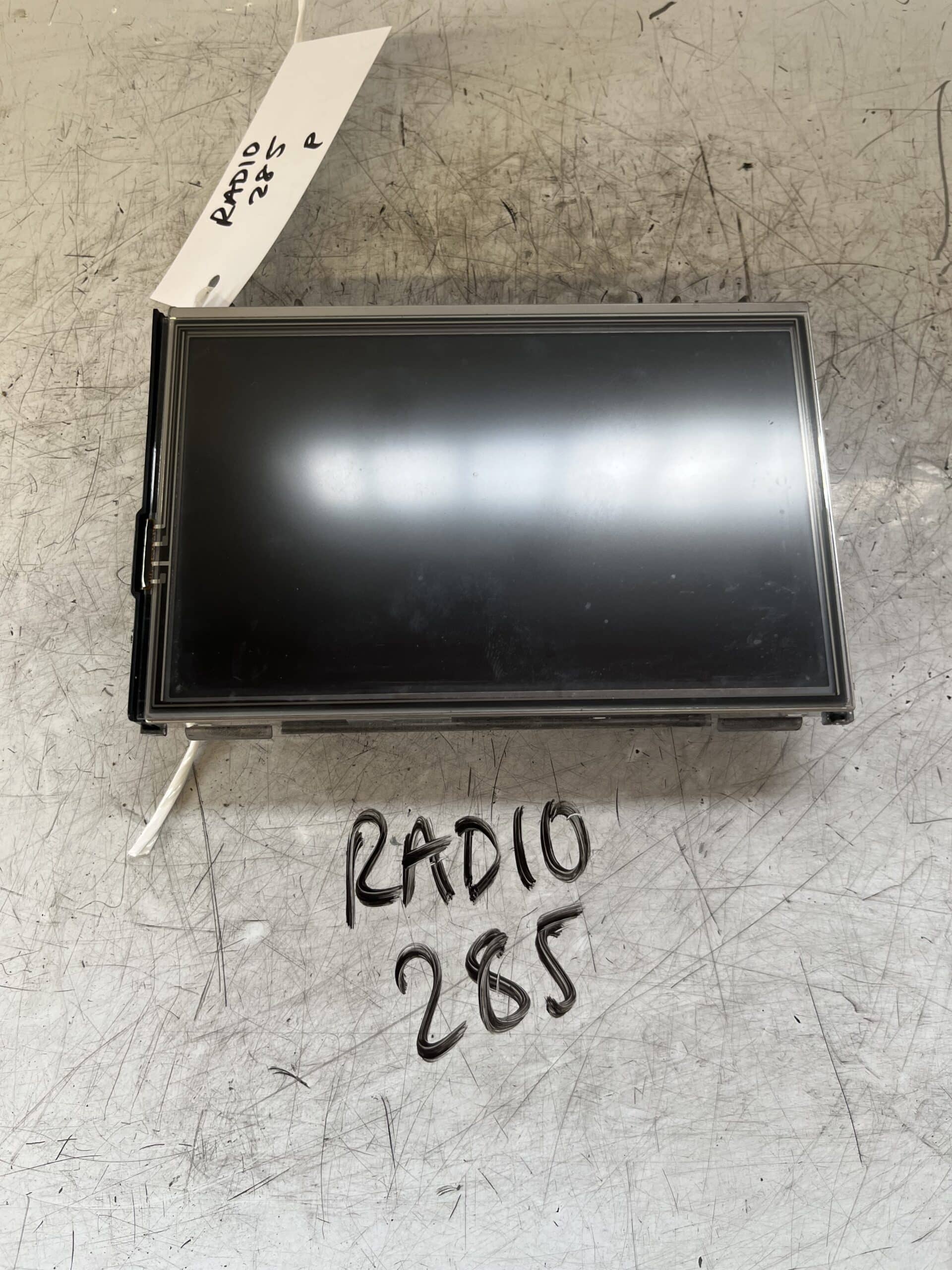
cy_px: 635
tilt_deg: -75.1
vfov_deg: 67.3
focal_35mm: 26
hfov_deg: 53.1
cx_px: 476
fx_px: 953
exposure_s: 1/121
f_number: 1.6
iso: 80
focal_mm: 5.1
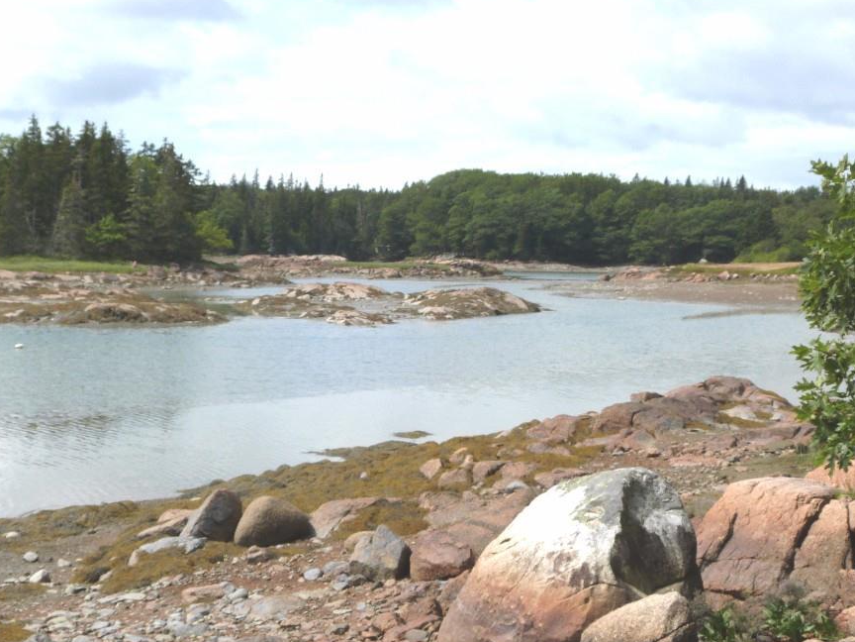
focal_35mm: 64
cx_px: 402
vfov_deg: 22.9
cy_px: 319
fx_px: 1581
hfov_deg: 30.3
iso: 100
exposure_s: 1/640
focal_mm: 9.7
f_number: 4.5
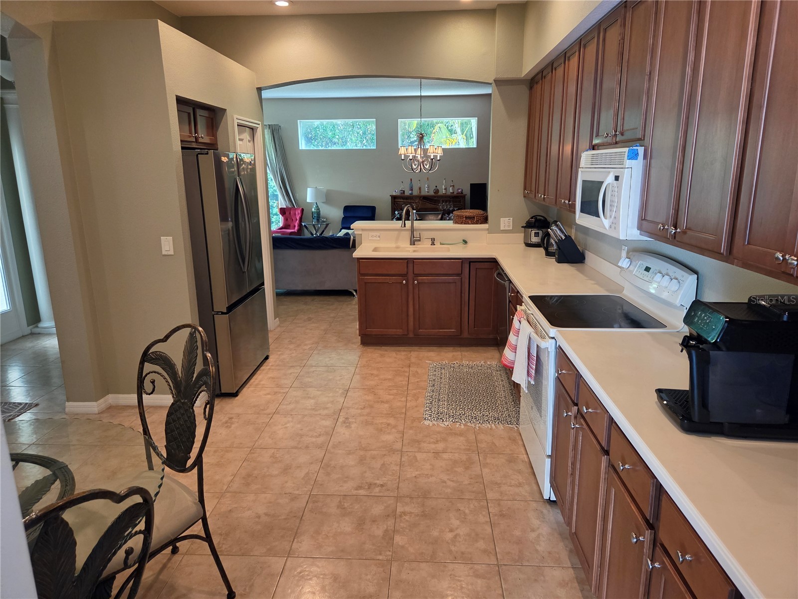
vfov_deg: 58.9
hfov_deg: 73.9
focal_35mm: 23
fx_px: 530
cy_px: 300
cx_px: 399
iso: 500
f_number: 1.8
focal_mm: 5.4
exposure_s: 1/120
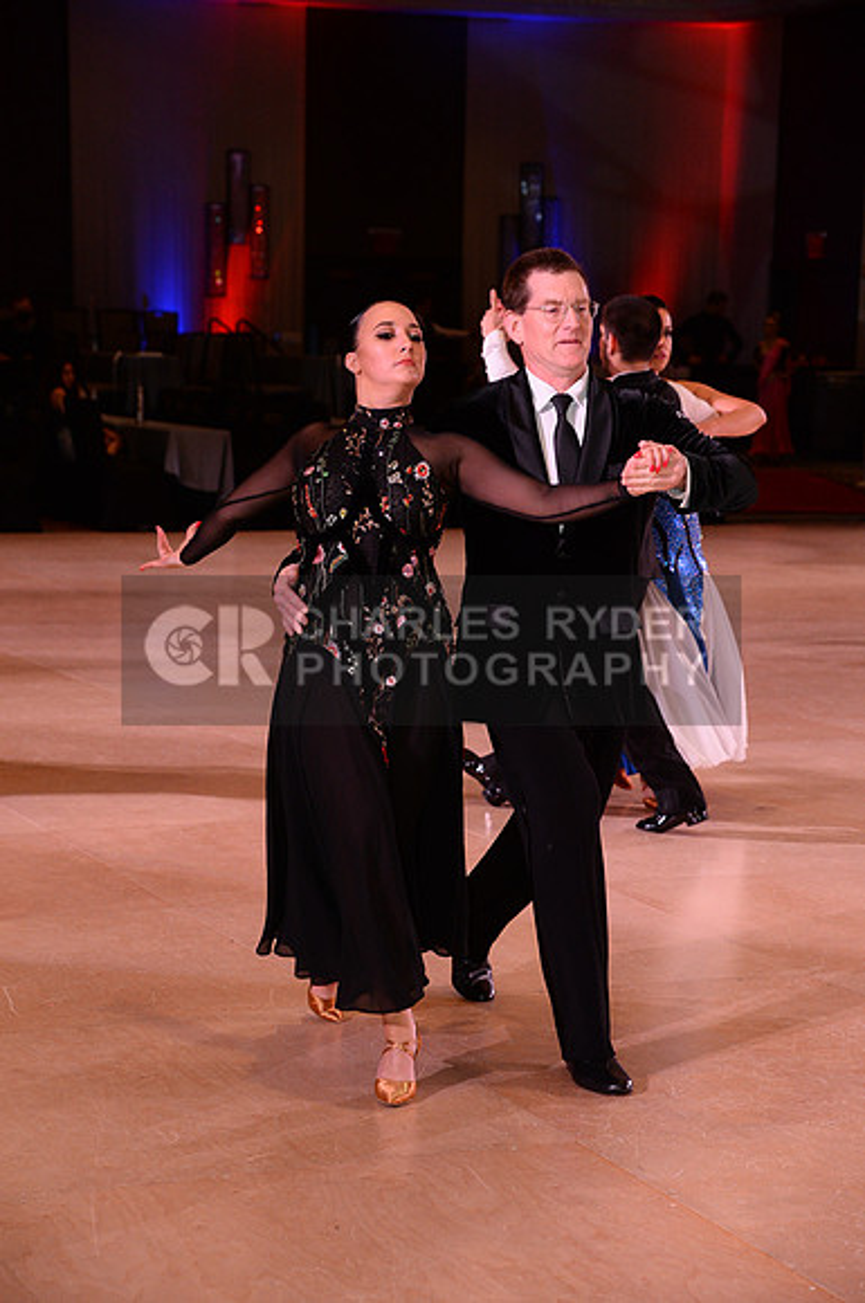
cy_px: 652
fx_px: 3109
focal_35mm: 86
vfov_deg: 23.7
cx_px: 432
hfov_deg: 15.8
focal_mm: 86
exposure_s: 1/250
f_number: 6.3
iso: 2500
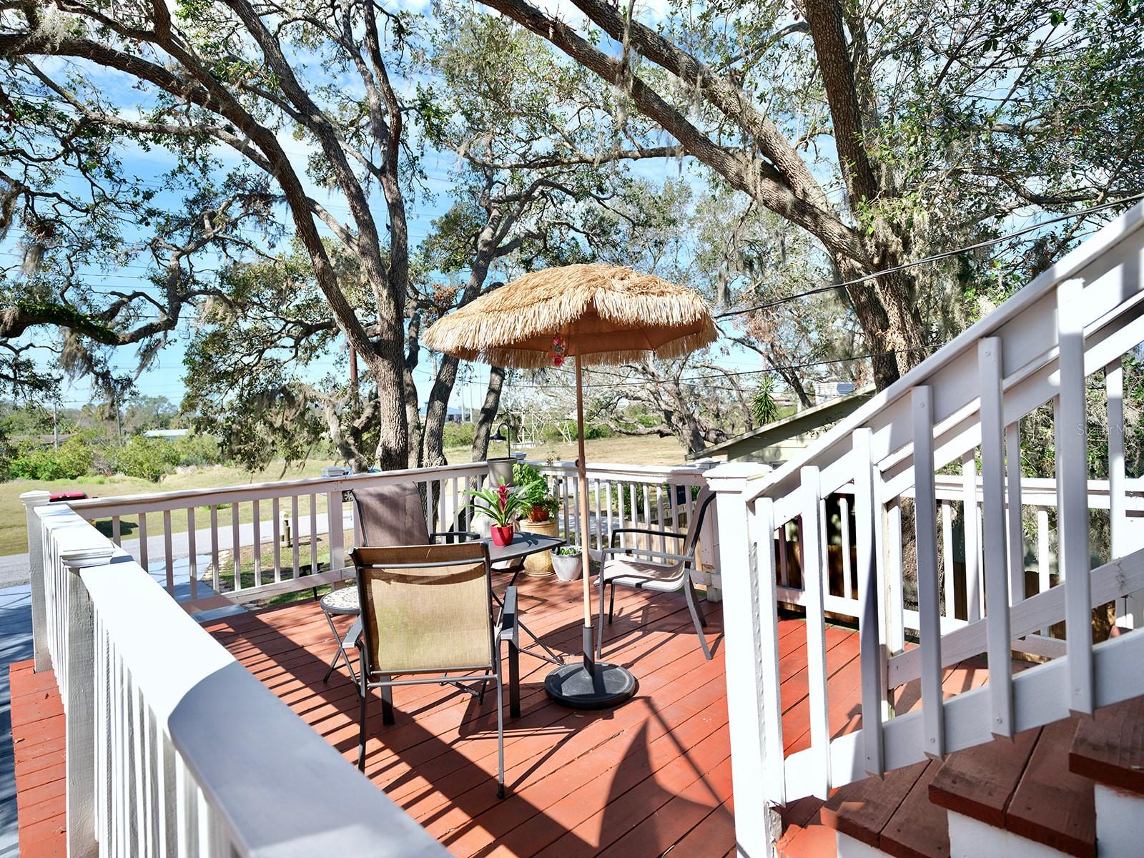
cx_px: 572
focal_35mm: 18
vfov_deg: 71.6
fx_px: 595
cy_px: 429
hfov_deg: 87.8
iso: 1000
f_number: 4
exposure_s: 1/2500
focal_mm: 23.1
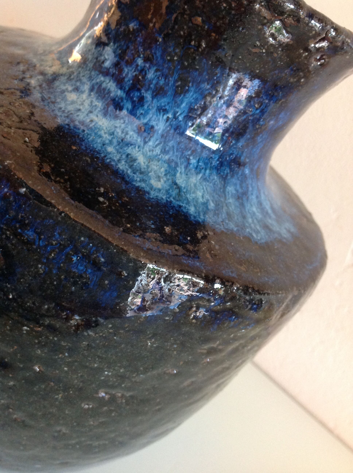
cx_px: 176
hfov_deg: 40.6
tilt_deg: -26.9
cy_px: 236
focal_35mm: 35
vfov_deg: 52.7
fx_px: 477
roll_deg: -33.7
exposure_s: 1/15
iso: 250
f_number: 2.4
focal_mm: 4.28
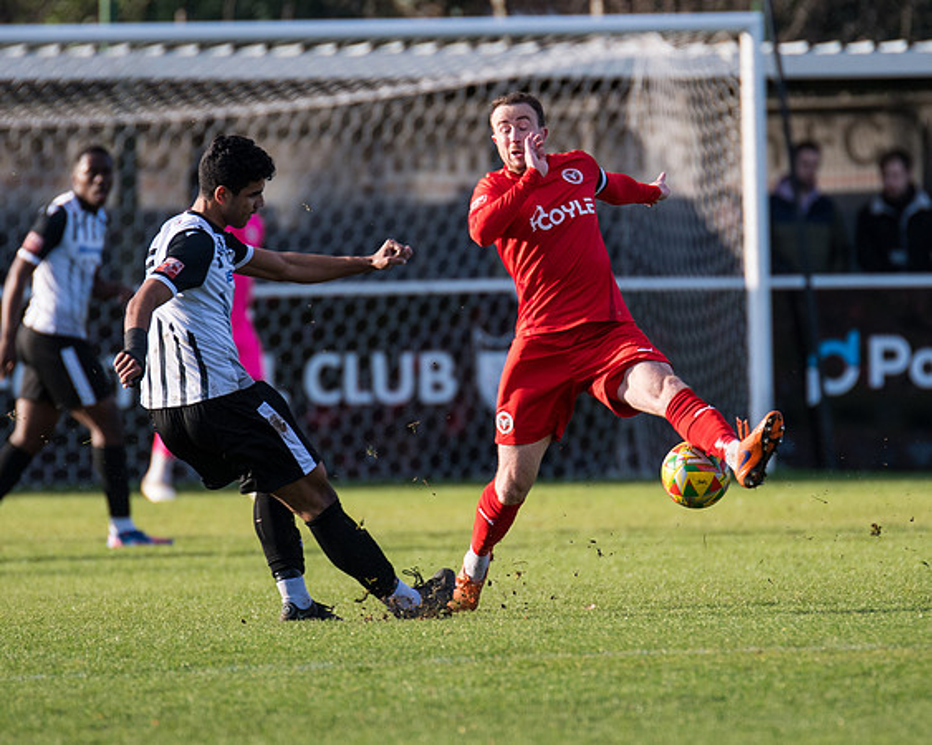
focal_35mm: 715
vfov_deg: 2.2
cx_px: 550
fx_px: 19713
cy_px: 413
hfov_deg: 2.7
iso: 500
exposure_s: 1/1600
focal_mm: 380
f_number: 4
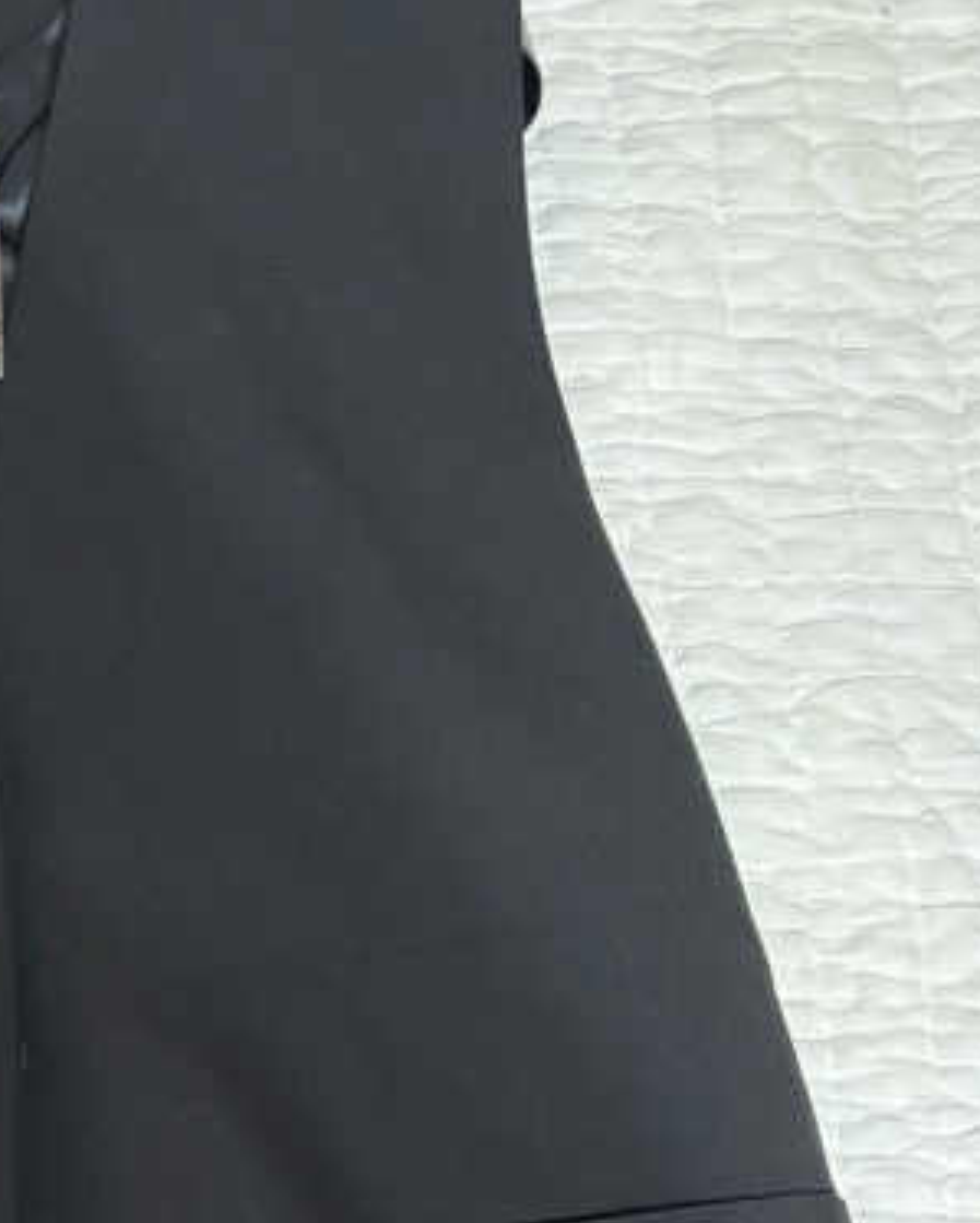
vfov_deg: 27.1
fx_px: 2462
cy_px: 1056
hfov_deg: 21.5
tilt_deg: -75.1
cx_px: -52
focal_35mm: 68
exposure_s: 1/25
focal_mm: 5.96
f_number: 1.6
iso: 500
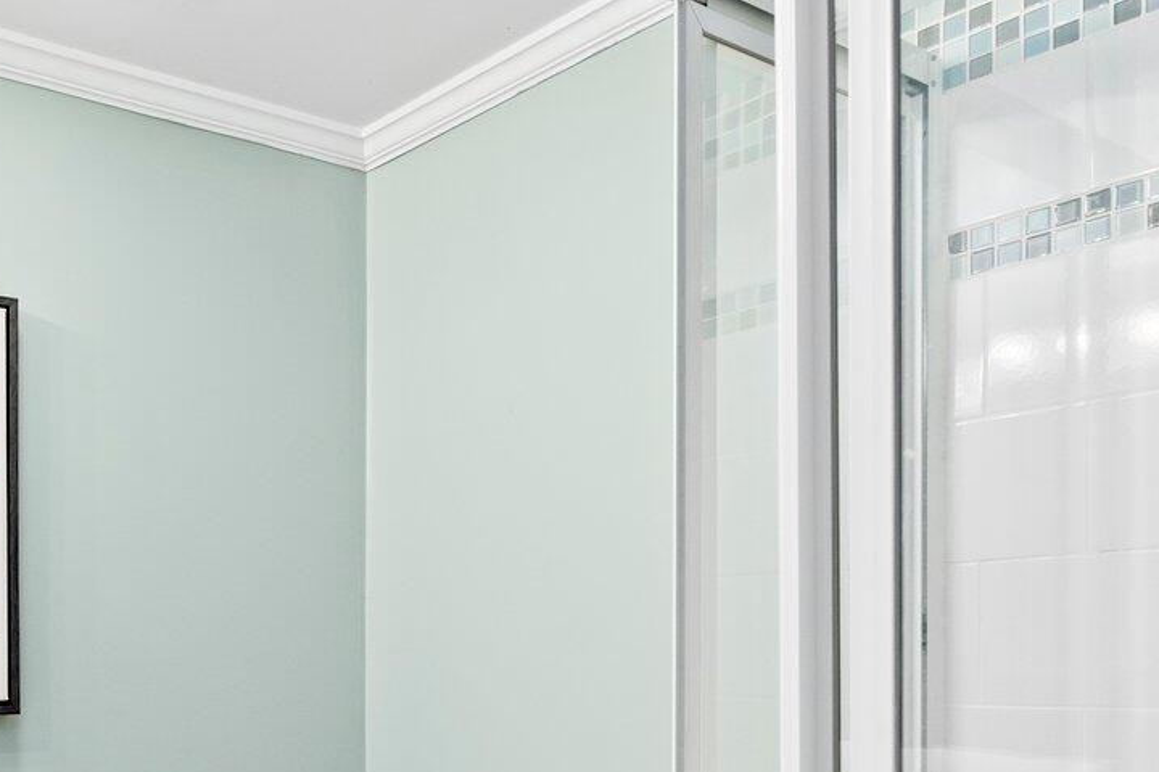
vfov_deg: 34.0
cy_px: 697
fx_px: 1191
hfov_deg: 48.9
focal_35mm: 37
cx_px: 233
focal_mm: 13
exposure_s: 1/4
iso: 640
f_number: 7.1
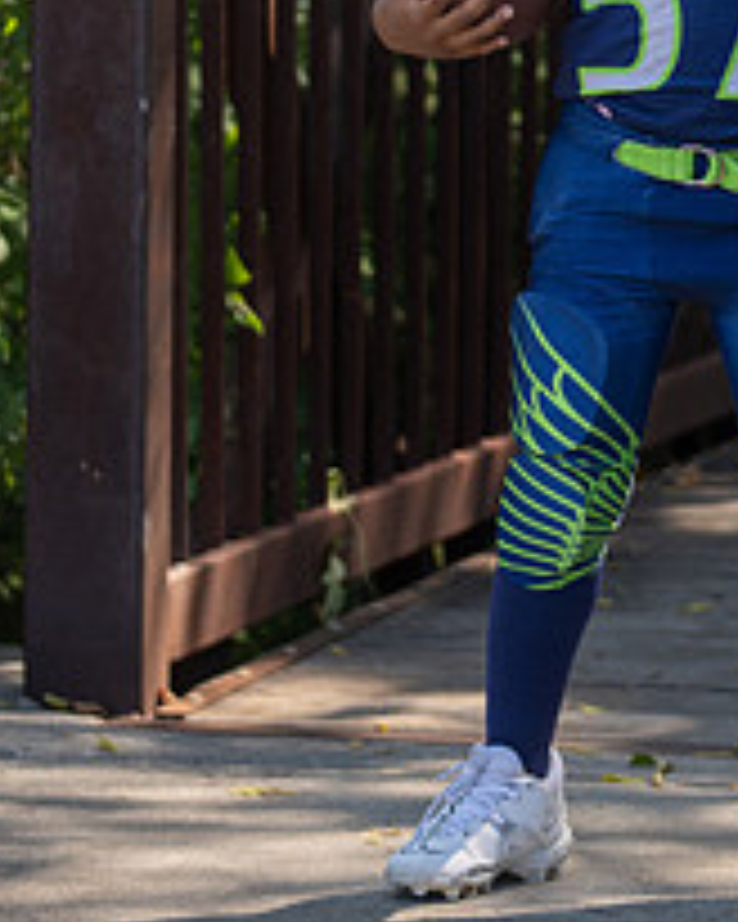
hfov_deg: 7.9
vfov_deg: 9.9
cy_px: 180
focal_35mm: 195
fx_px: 5324
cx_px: 685
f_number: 2.8
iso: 100
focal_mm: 70
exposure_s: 1/400
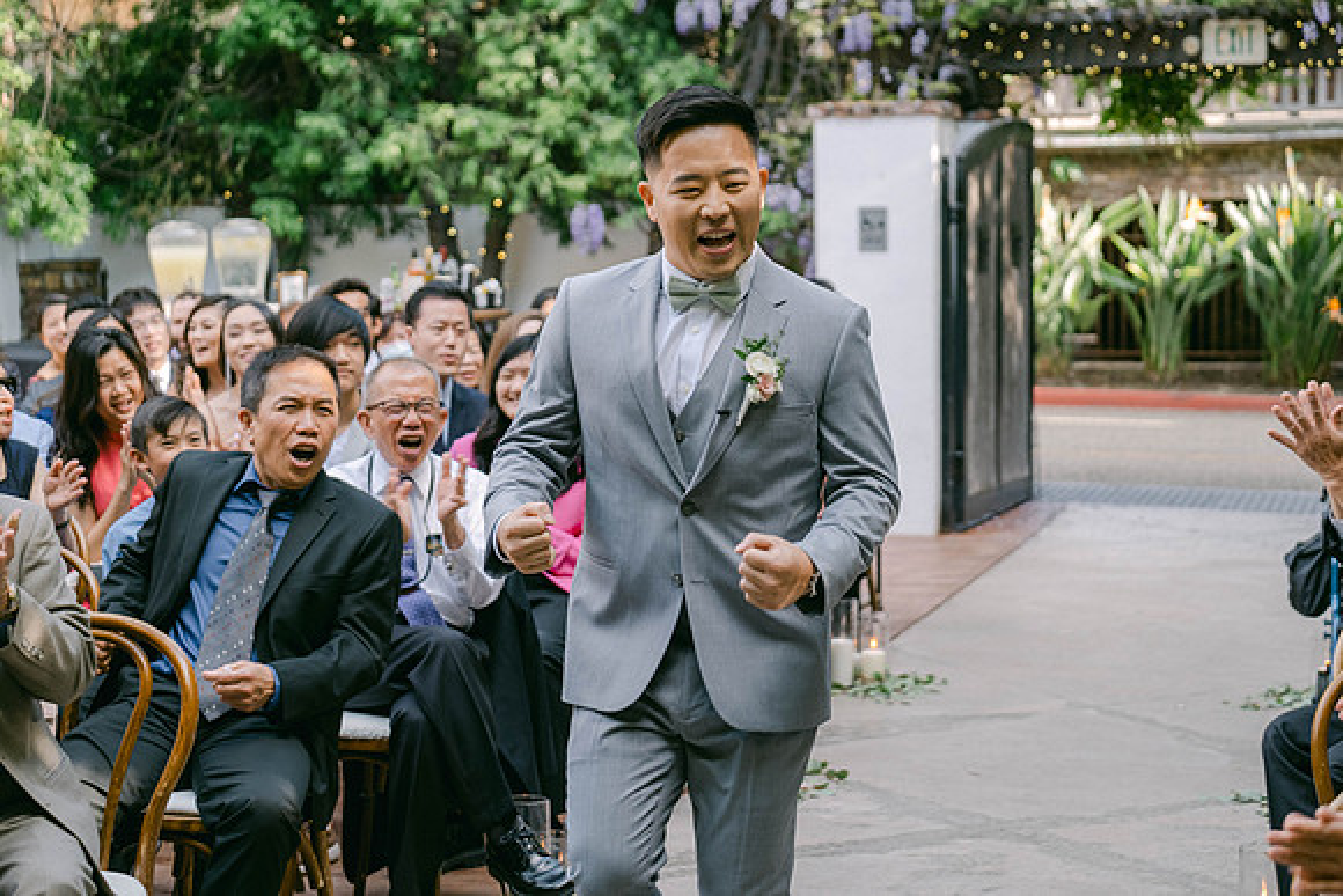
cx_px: 672
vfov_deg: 18.2
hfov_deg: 27.0
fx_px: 2798
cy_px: 448
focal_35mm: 75
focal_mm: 50
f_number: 2.8
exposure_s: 1/160
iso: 320
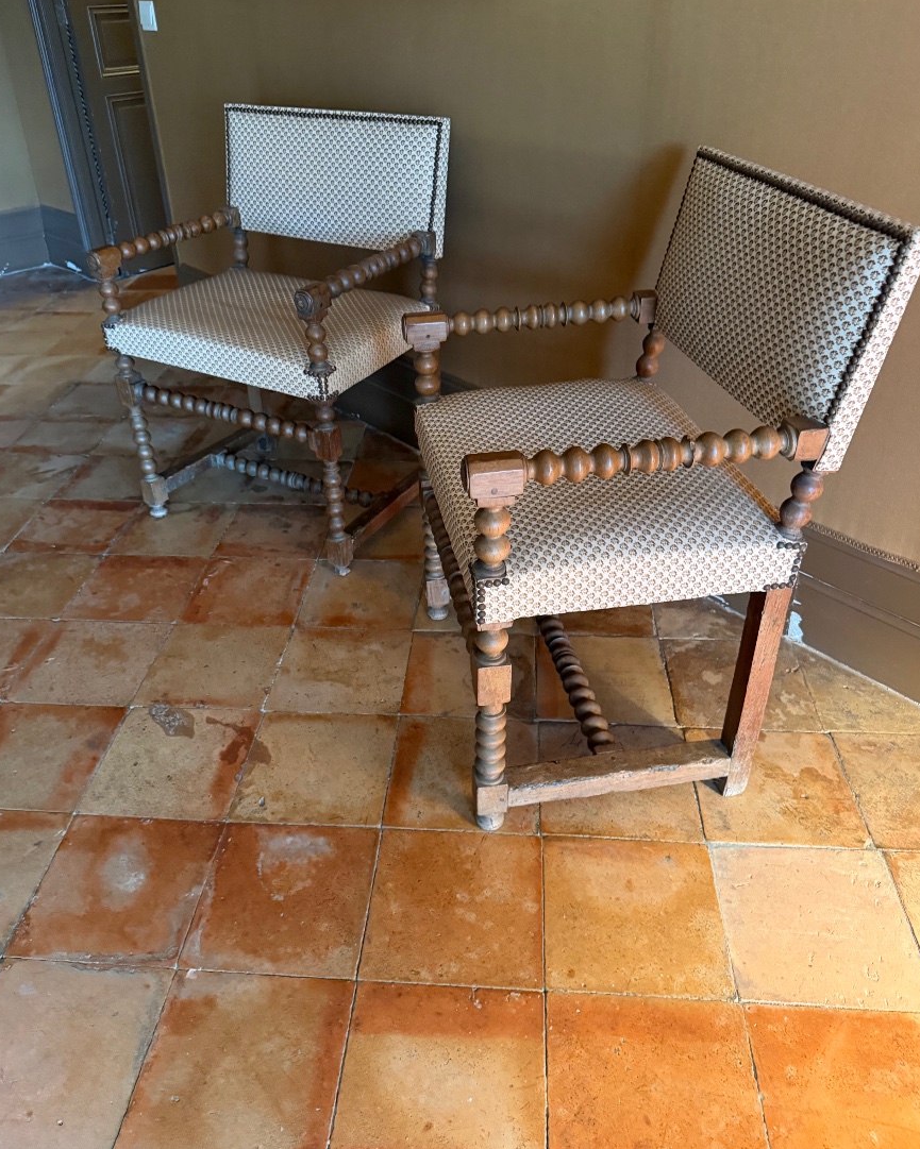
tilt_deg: -31.1
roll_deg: +0.0
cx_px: 453
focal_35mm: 26
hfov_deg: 54.9
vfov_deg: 65.9
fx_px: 885
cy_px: 530
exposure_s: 1/33
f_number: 1.78
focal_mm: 6.76
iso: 640
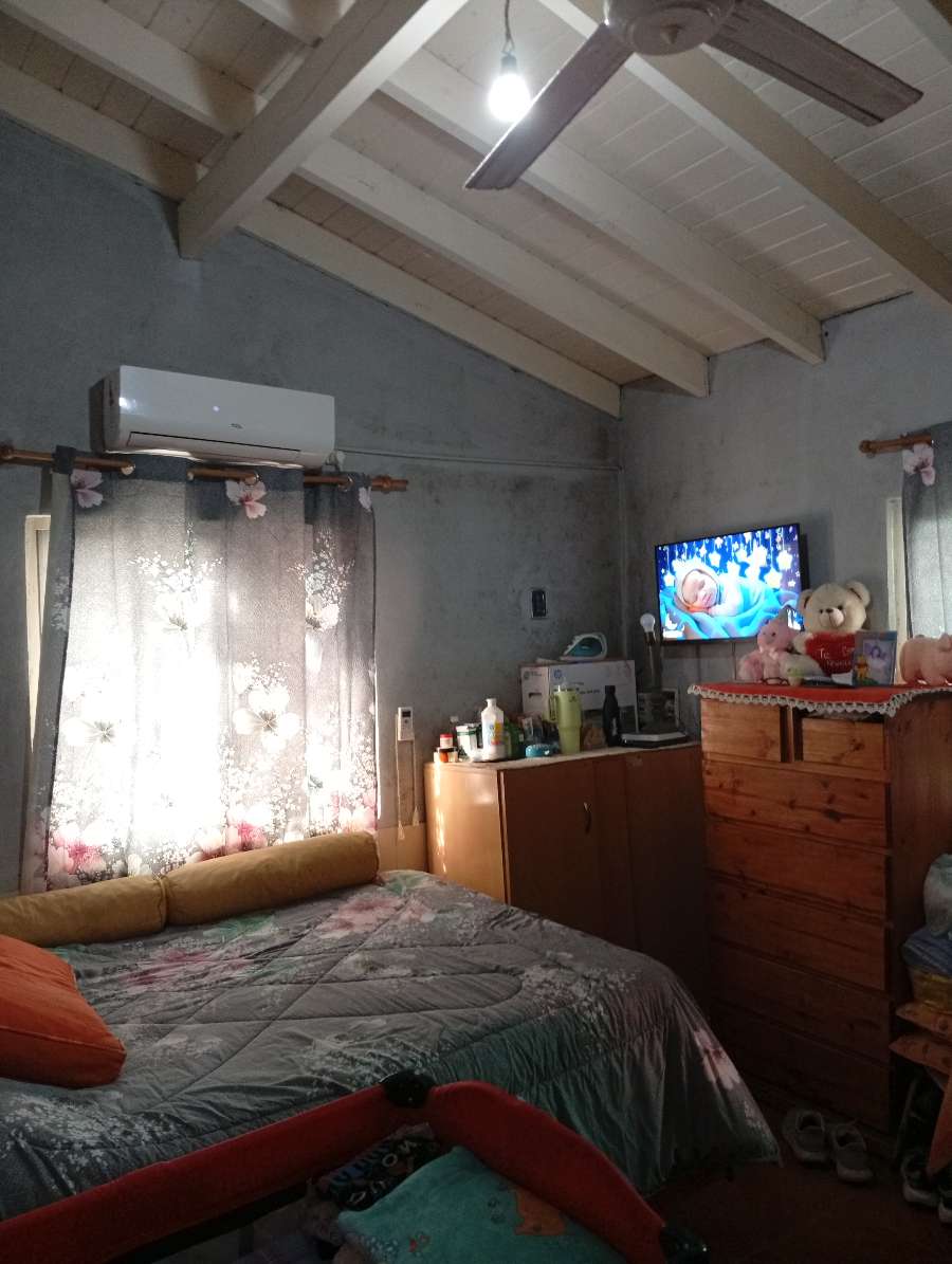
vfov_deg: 65.2
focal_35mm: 27
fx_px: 987
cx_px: 476
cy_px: 632
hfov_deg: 51.5
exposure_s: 1/20
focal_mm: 3.98
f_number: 1.8
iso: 633
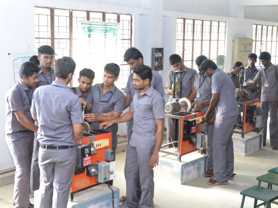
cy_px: 104
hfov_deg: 36.8
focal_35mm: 52
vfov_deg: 28.0
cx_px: 126
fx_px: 418
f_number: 6.3
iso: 2000
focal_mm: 34
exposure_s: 1/80
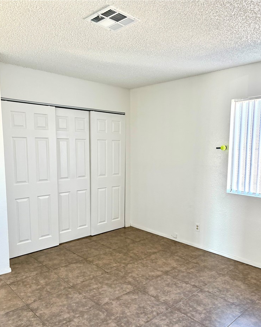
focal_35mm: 28
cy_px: 180
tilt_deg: -6.7
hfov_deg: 51.5
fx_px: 270
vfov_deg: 62.1
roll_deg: -0.4
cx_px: 133
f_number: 1.6
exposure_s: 1/120
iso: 160
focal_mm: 5.96
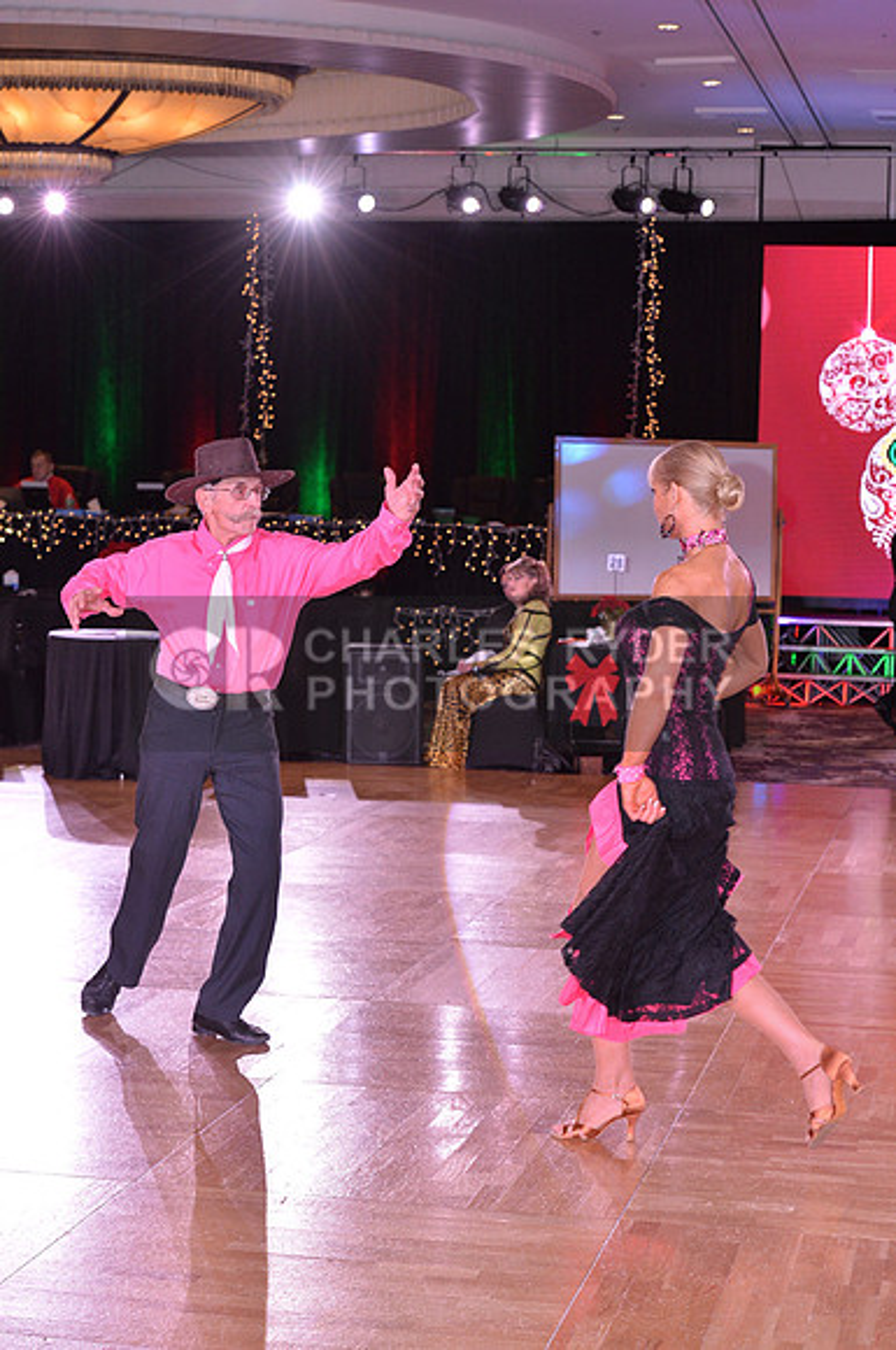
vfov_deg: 28.9
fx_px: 2621
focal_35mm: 70
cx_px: 448
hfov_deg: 19.4
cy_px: 675
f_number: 6.3
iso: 2000
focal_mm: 70
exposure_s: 1/250
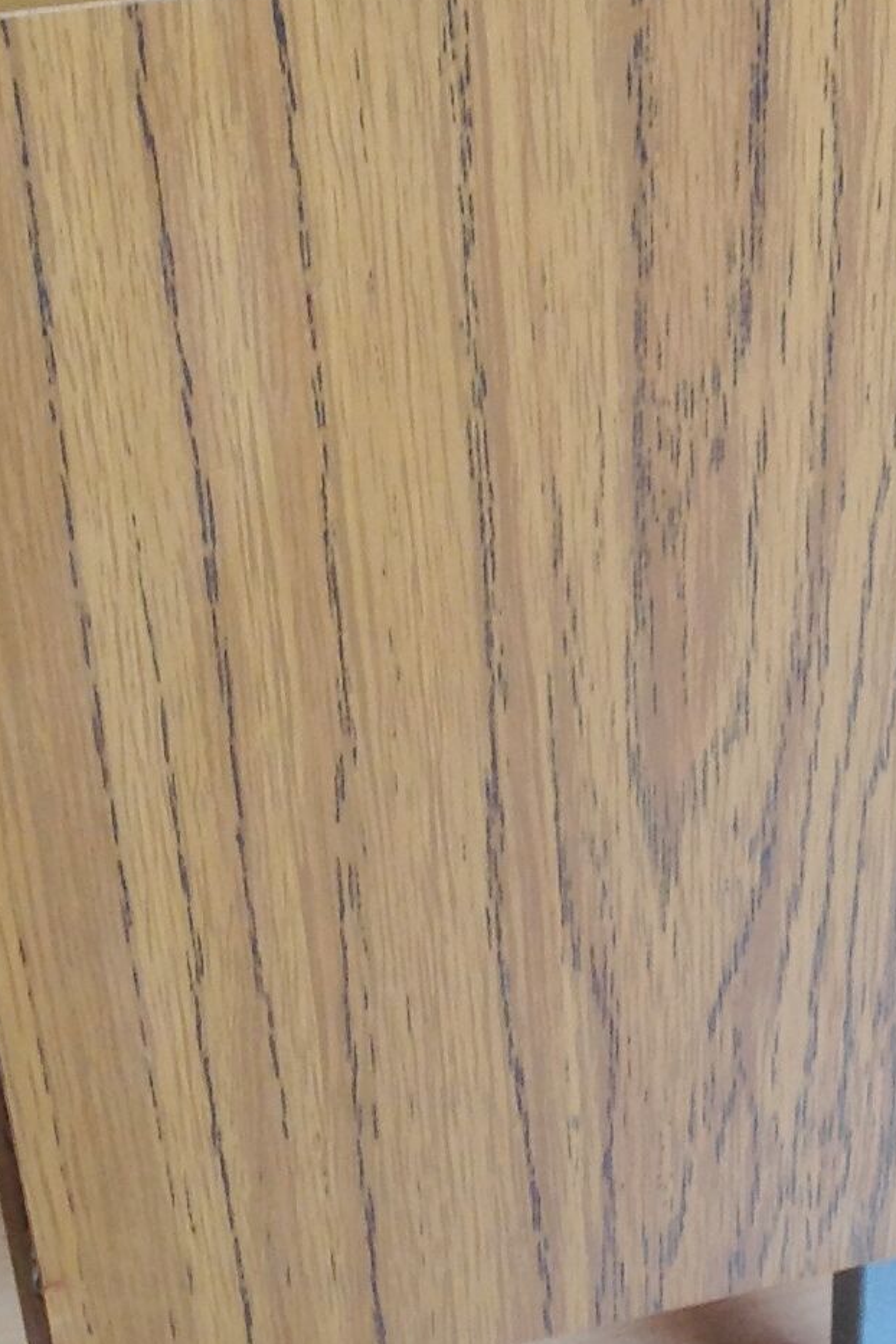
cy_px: 128
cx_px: 1109
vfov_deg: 19.8
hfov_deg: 13.2
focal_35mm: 101
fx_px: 3770
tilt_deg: -38.4
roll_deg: -3.7
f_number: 2.4
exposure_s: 1/17
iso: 50
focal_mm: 4.28
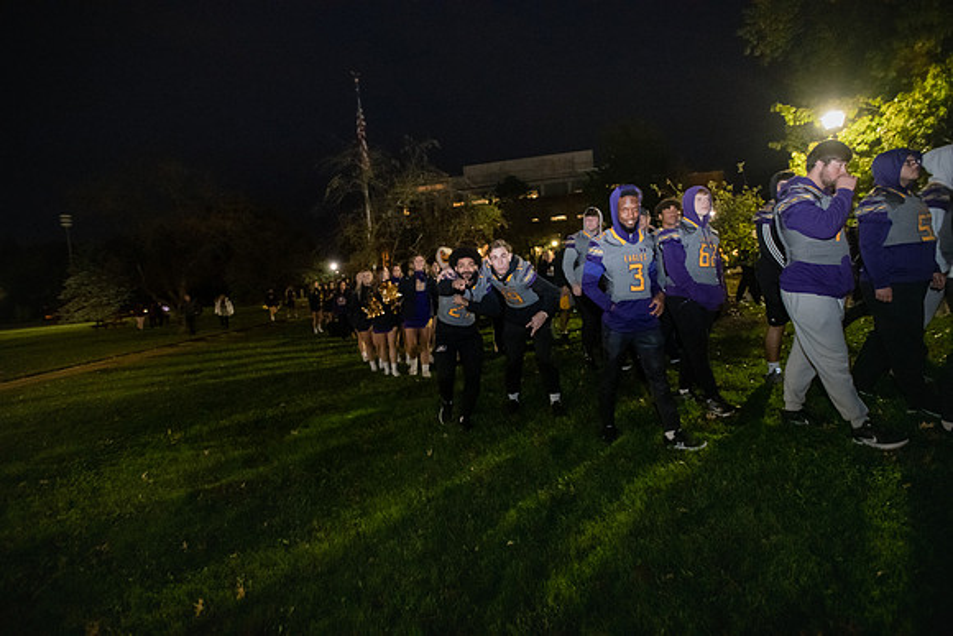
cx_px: 476
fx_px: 450
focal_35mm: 17
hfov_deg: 93.3
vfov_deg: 70.5
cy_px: 318
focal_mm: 17
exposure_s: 1/40
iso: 6400
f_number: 3.2
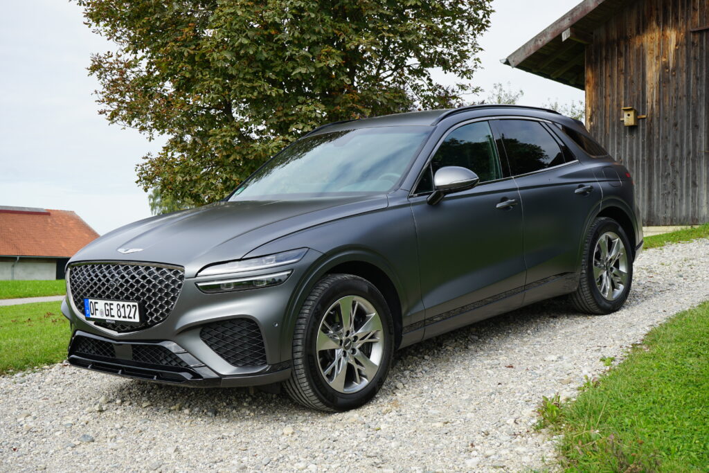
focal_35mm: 46
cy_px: 236
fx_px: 906
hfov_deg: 42.7
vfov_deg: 29.3
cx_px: 354
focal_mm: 46
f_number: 9
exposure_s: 1/100
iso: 100
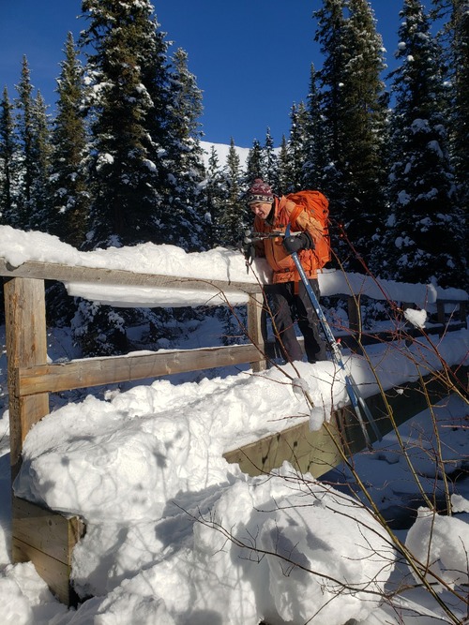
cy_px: 312
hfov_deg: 53.0
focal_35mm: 26
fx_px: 470
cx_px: 234
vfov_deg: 67.3
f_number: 2.4
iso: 50
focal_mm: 4.3
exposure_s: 1/2735
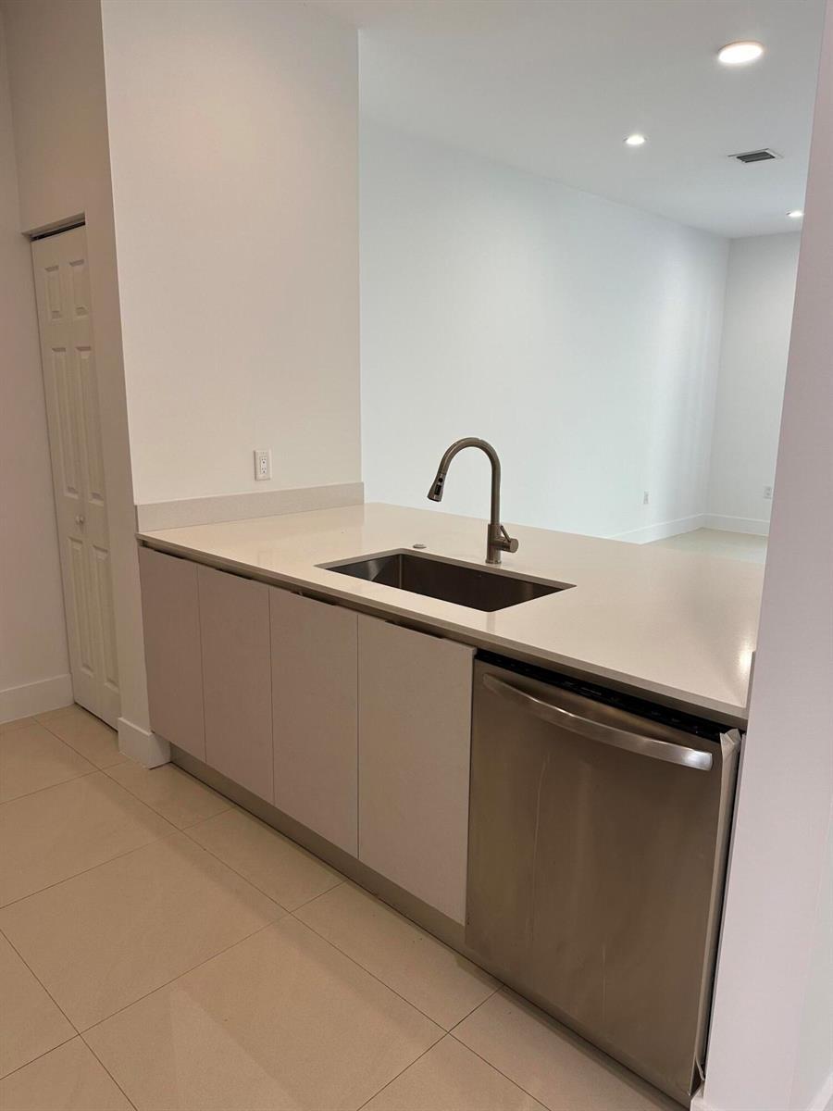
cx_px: 416
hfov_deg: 56.8
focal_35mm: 24
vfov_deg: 71.6
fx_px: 770
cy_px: 556
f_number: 1.78
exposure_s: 1/120
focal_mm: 6.86
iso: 125
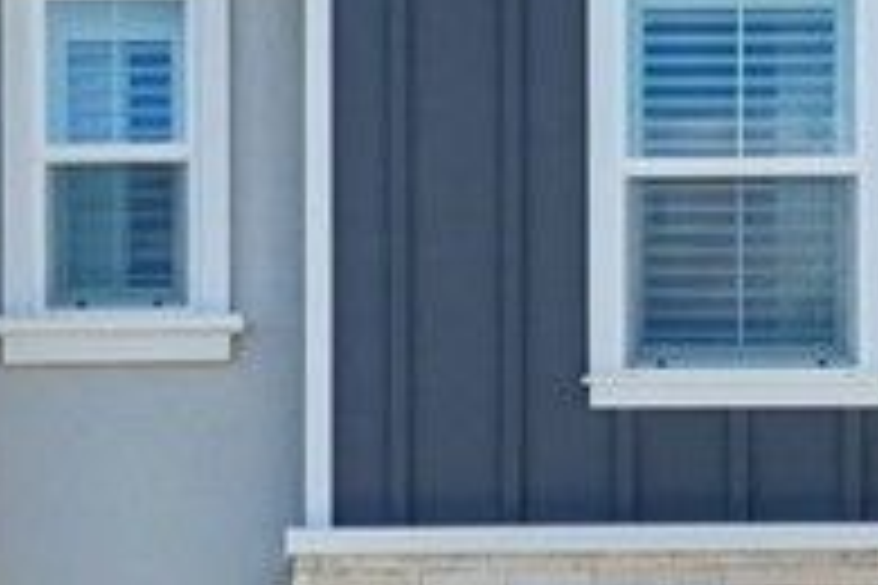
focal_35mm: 163
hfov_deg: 12.6
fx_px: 3975
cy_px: 540
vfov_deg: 8.4
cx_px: 297
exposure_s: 1/250
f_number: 8
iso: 100
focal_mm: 31
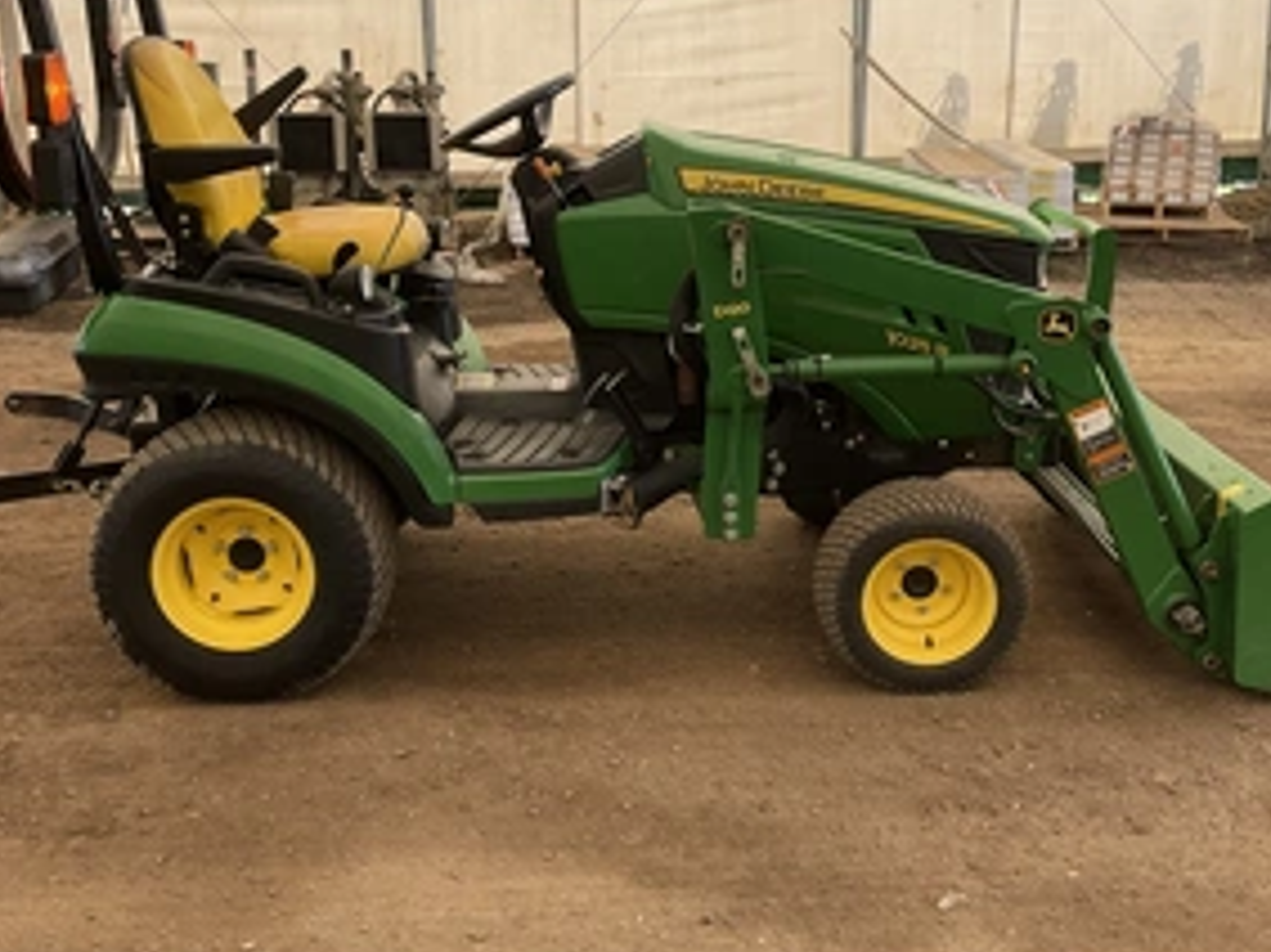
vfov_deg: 34.8
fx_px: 1505
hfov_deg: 45.8
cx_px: 633
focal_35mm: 41
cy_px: 328
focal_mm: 3
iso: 25
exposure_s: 1/273
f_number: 1.8
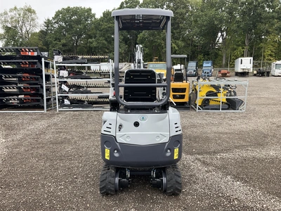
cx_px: 140
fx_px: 235
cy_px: 106
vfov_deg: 48.2
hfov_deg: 61.7
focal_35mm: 29
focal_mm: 3
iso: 25
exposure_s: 1/260
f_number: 1.8
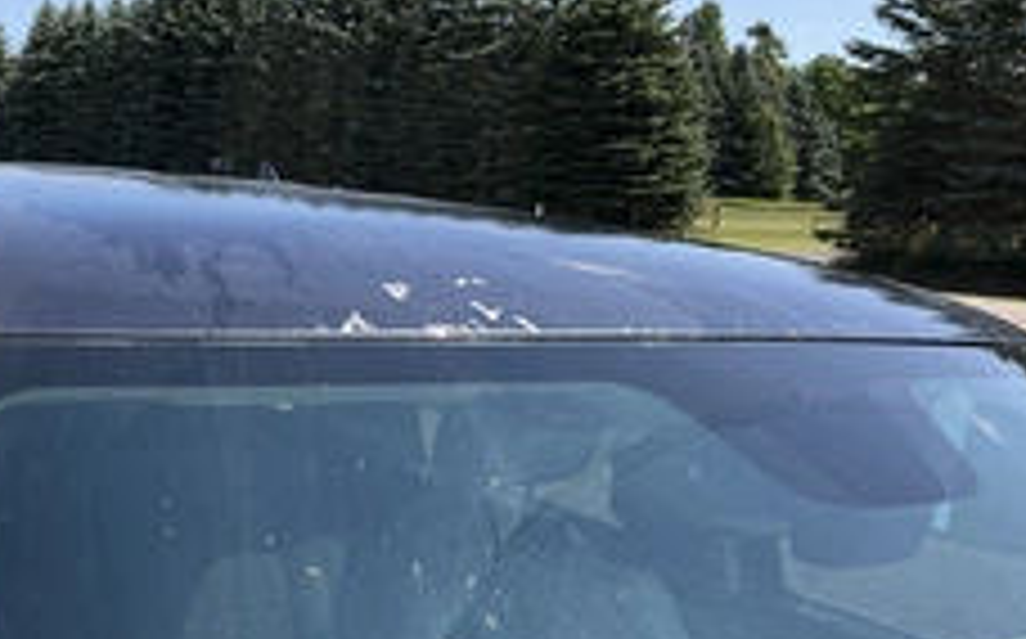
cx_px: 328
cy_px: 369
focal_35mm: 54
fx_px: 1508
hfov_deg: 37.1
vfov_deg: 23.9
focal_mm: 3
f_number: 1.8
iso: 25
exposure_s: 1/1342
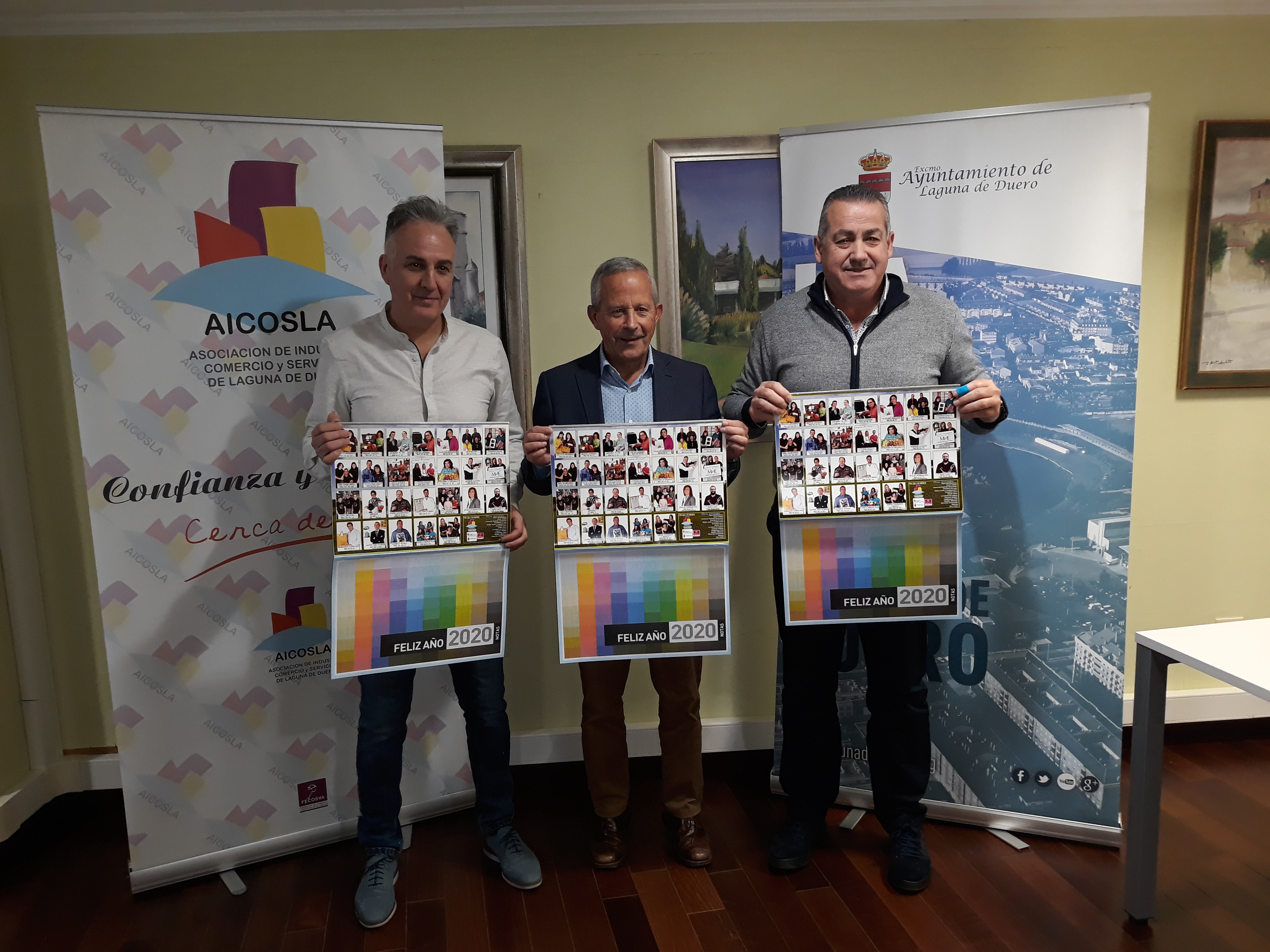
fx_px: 991
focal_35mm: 27
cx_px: 635
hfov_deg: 65.3
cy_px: 476
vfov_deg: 51.4
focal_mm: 3.71
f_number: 1.7
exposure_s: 1/50
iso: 100
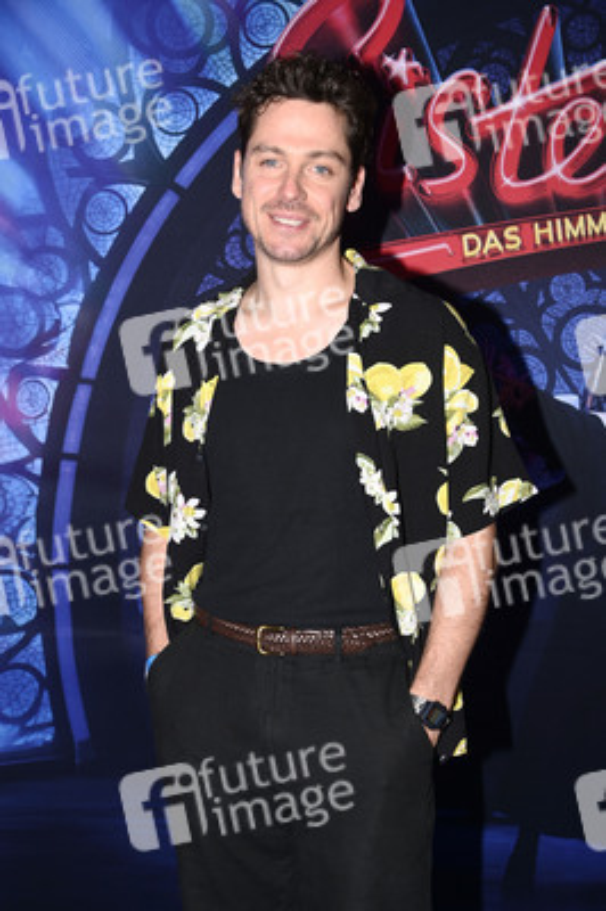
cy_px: 456
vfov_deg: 41.1
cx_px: 303
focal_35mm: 48
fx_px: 1214
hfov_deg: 28.0
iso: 320
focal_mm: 48
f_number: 5.6
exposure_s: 1/250
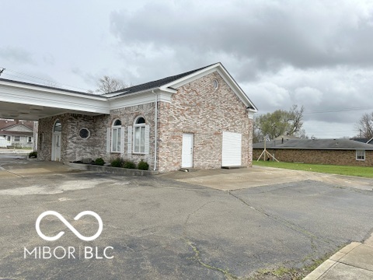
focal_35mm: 24
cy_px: 140
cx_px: 186
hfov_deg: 71.6
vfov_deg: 56.8
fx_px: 259
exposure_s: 1/8197
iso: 80
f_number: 1.78
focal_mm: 6.86
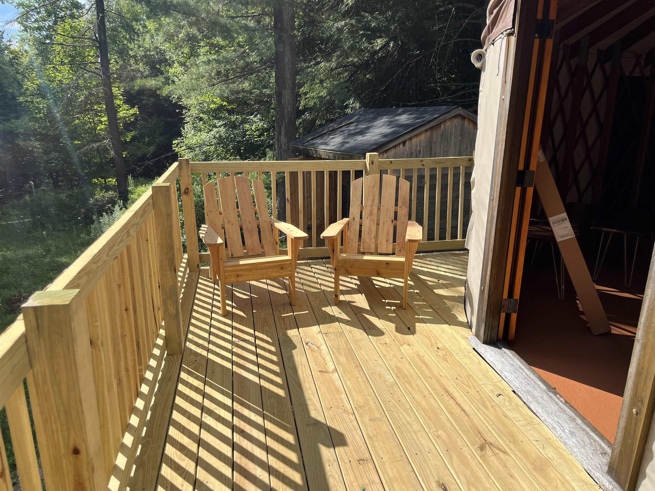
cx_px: 328
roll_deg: +0.2
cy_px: 246
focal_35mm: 26
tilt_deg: -15.9
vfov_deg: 53.1
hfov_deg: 67.3
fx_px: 492
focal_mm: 5.1
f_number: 1.6
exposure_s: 1/2825
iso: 50
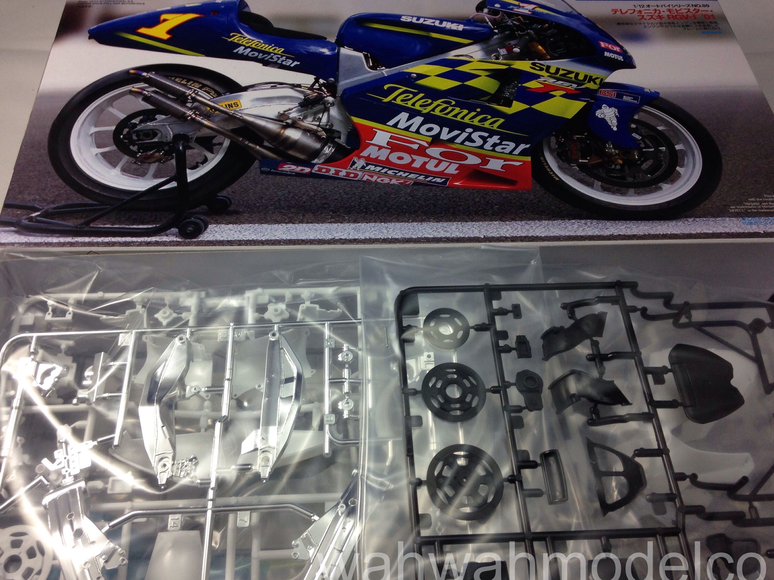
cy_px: 286
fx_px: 805
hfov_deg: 51.3
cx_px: 372
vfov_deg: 39.7
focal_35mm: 36
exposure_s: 1/100
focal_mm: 4.12
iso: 80
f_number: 2.4
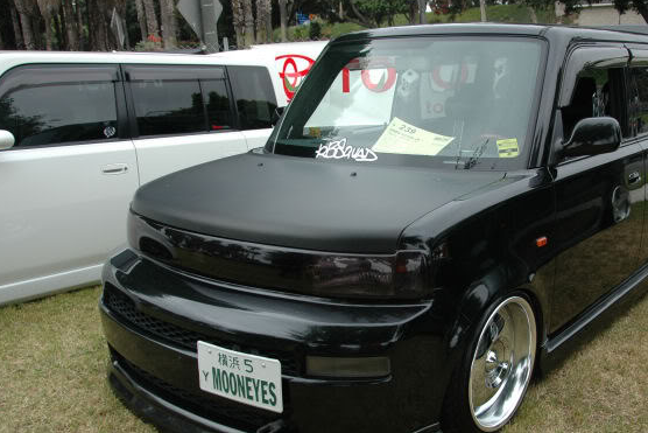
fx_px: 630
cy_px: 247
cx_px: 397
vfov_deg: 37.8
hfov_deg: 53.9
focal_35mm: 35
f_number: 3.5
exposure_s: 1/500
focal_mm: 18
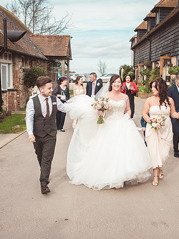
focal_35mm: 51
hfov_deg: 28.5
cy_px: 119
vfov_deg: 37.5
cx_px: 105
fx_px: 352
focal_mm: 35
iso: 100
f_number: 3.2
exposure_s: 1/400
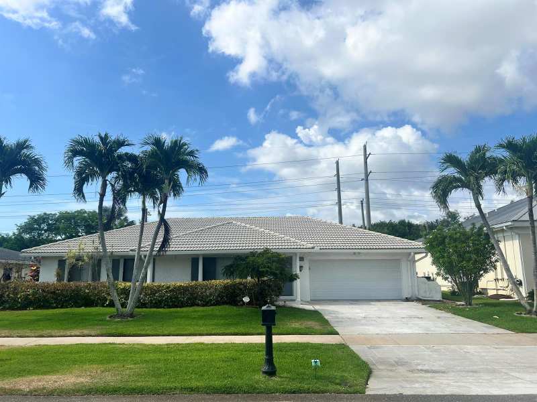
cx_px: 268
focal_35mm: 26
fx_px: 403
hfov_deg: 67.3
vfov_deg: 53.1
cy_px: 201
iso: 50
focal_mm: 5.7
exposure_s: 1/6993
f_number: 1.5
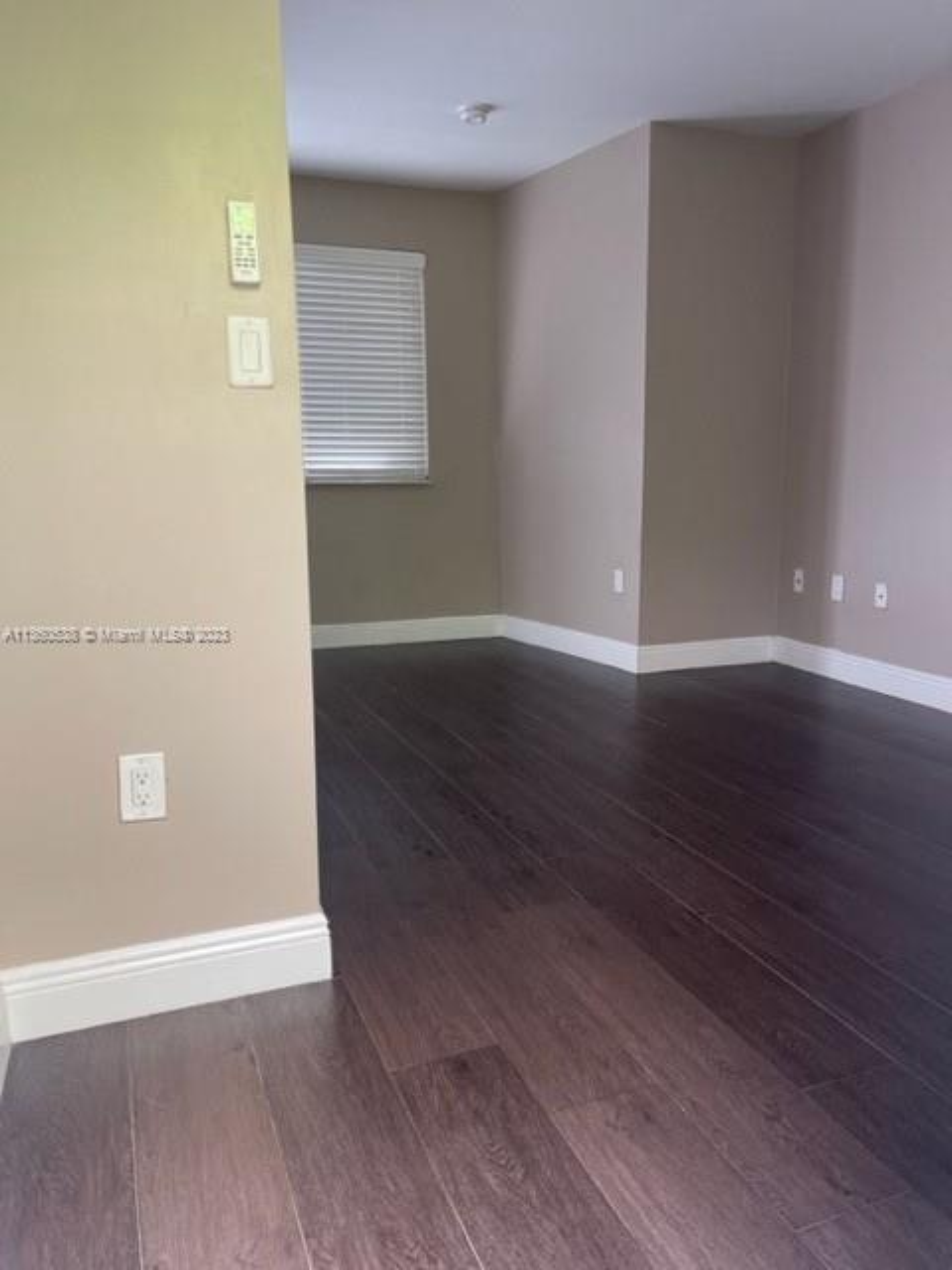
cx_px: 476
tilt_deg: -10.1
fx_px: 953
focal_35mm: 26
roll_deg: +0.6
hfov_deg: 53.1
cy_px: 635
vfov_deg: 67.3
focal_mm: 5.1
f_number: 1.6
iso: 80
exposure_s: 1/60
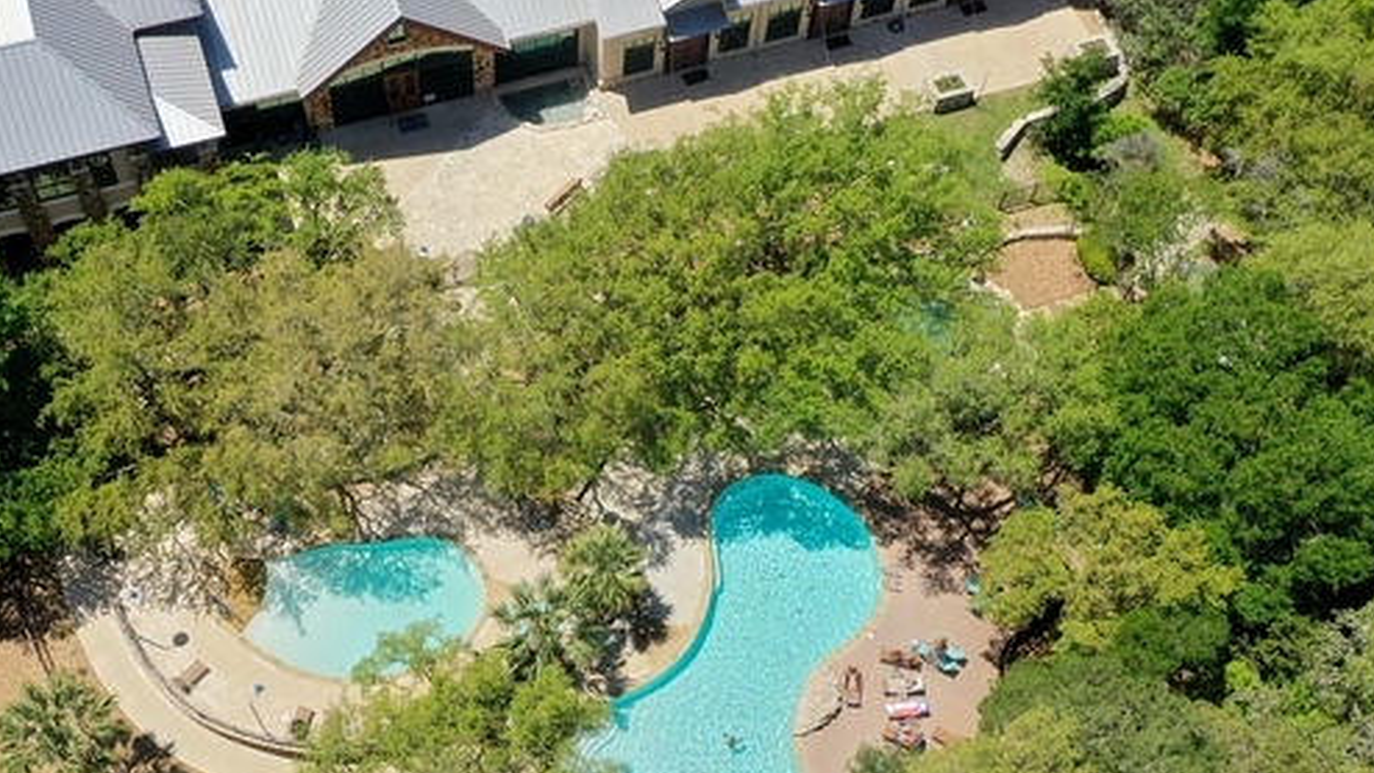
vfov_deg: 30.7
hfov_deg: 52.3
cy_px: 566
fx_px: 1385
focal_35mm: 38
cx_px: 520
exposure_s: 1/400
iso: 100
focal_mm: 10.26
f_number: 5.6
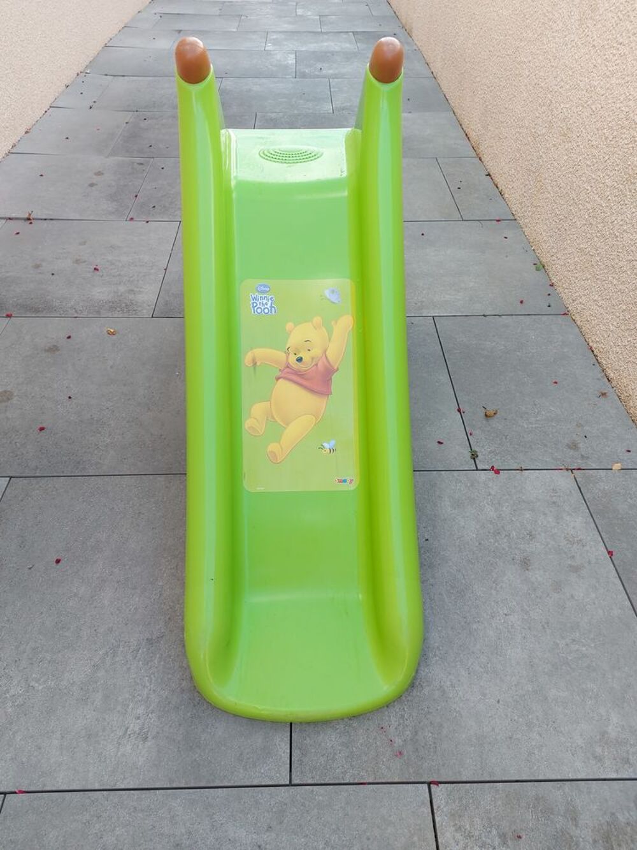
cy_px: 425
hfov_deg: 56.8
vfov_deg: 71.6
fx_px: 589
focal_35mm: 24
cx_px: 318
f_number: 1.8
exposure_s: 1/102
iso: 32
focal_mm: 5.23
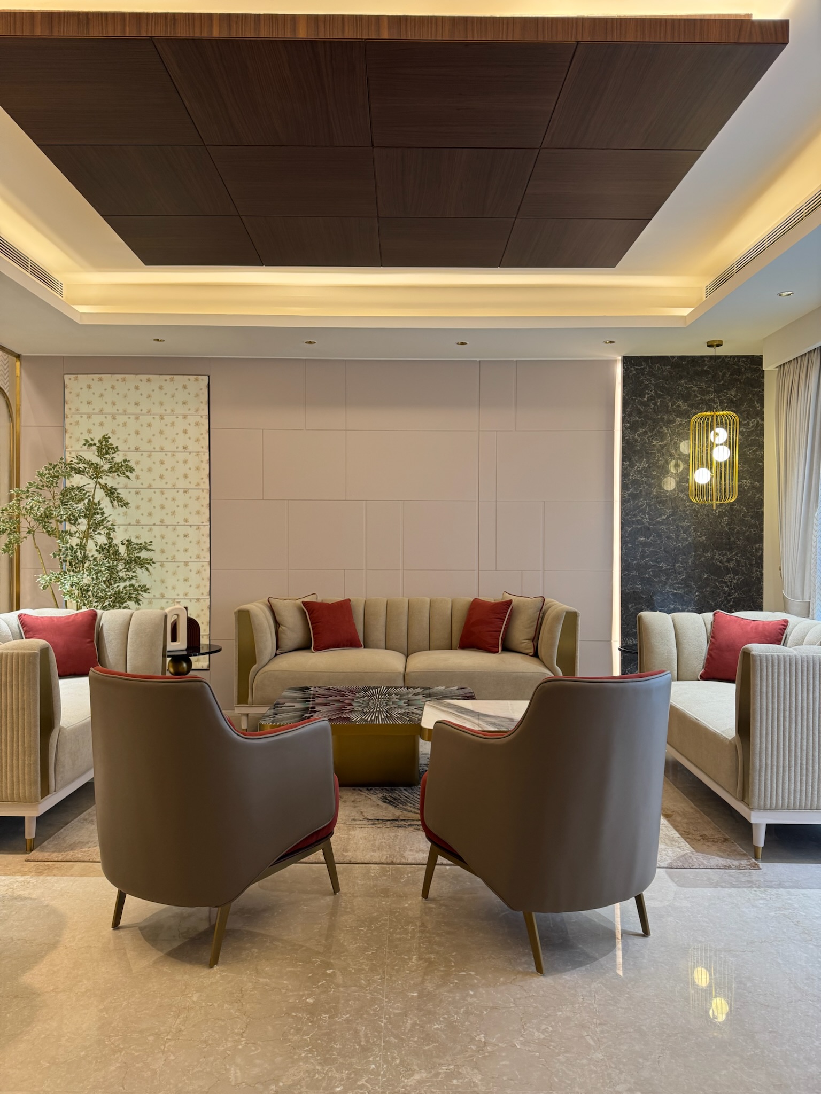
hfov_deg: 56.8
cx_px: 410
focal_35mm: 24
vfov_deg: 71.6
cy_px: 547
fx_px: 759
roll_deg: +0.0
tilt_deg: -0.3
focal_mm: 6.76
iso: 160
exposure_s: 1/50
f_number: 1.78
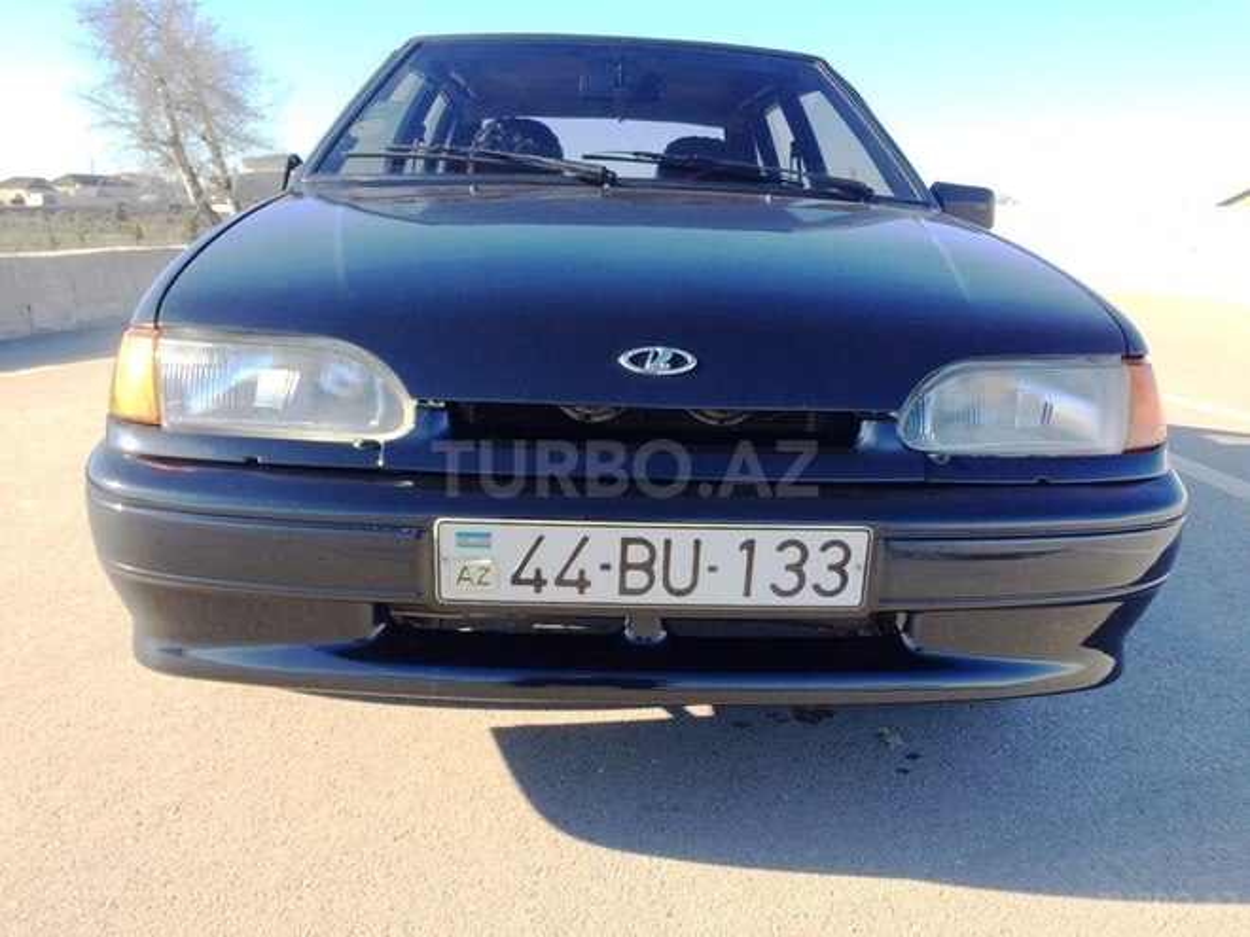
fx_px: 1047
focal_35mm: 29
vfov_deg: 48.2
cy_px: 468
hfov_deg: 61.7
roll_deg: -0.7
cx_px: 625
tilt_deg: -12.9
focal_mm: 4.15
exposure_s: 1/595
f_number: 2.2
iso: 32
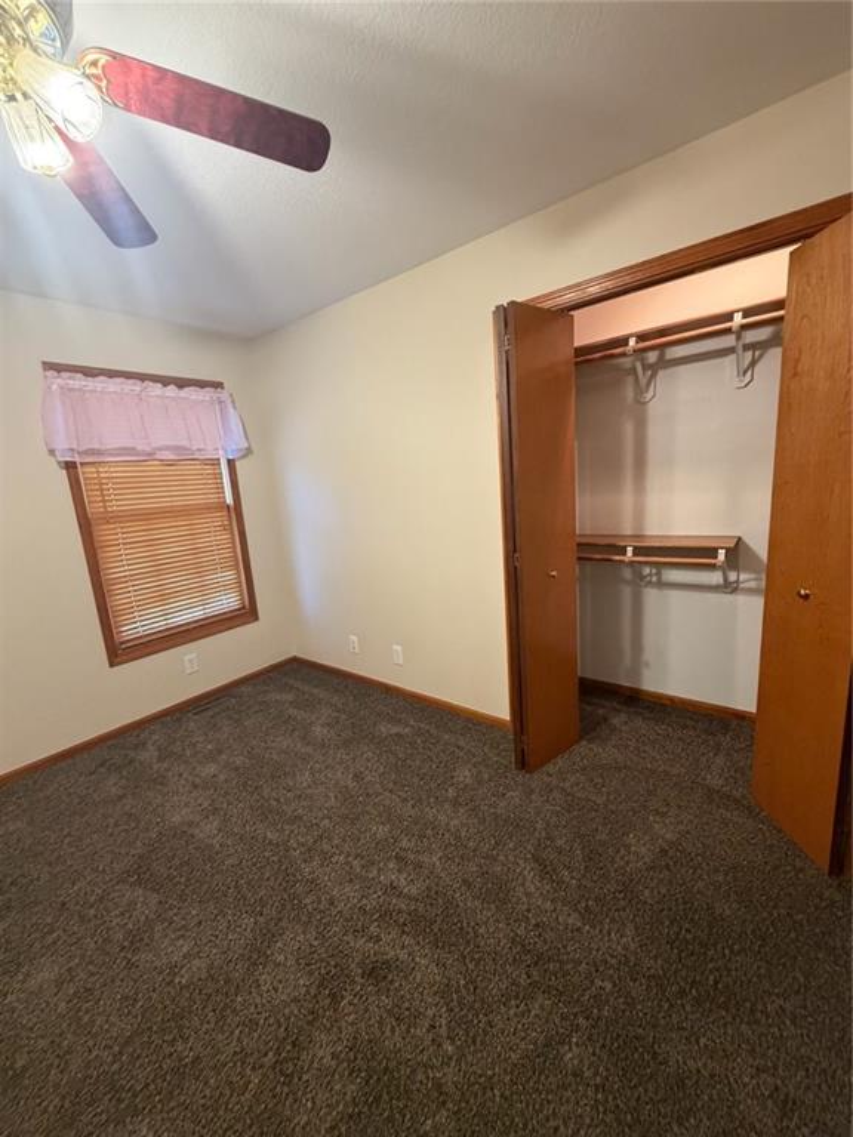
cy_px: 568
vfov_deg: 102.1
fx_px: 460
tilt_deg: -9.7
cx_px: 426
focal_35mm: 14
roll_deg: +4.1
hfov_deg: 85.7
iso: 400
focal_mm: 2.22
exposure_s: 1/60
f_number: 2.2
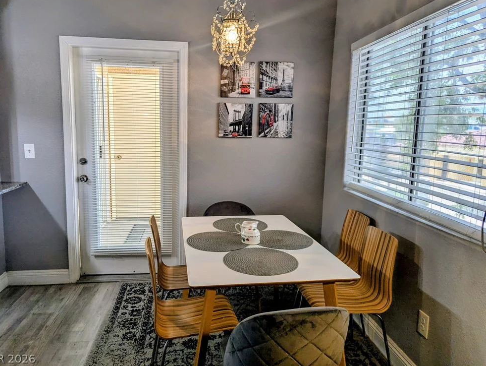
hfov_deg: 69.3
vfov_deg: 55.0
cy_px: 176
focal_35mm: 25
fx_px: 351
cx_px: 234
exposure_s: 1/120
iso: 50
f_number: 1.85
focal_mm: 6.81
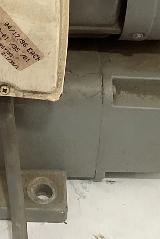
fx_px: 773
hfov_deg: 11.6
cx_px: -26
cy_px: -136
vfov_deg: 15.9
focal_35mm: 116
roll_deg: +2.8
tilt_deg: -30.0
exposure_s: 1/50
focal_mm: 3.3
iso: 80
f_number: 2.4
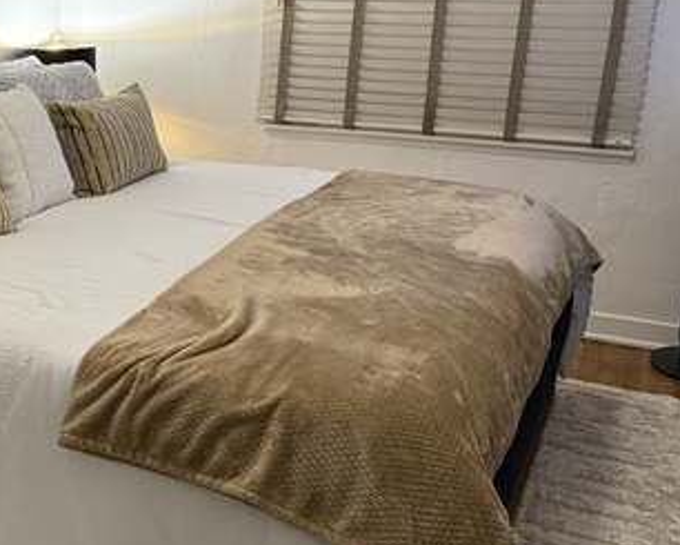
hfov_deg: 33.6
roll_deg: +0.6
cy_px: 207
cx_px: 6
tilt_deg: -13.1
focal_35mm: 51
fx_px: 1027
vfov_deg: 29.6
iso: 320
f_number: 1.78
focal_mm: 6.76
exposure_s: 1/60
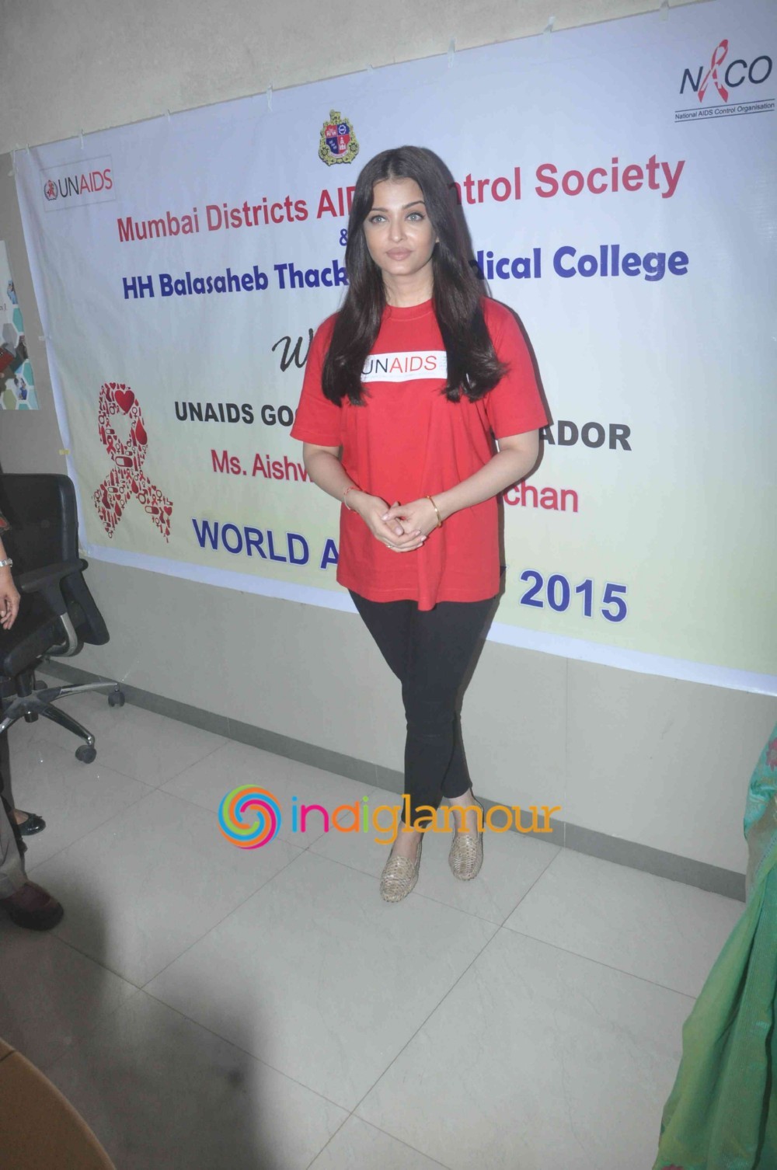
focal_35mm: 27
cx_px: 388
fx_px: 876
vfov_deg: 67.4
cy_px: 585
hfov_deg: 47.8
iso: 1000
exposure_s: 1/160
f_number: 11
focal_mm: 18
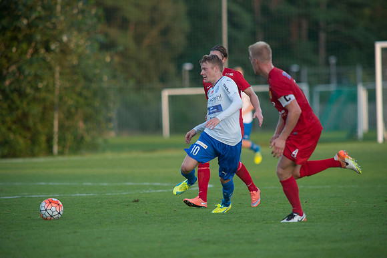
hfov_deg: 4.9
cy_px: 129
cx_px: 194
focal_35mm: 420
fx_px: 4512
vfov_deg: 3.3
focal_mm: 420
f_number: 4
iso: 1250
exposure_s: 1/1250
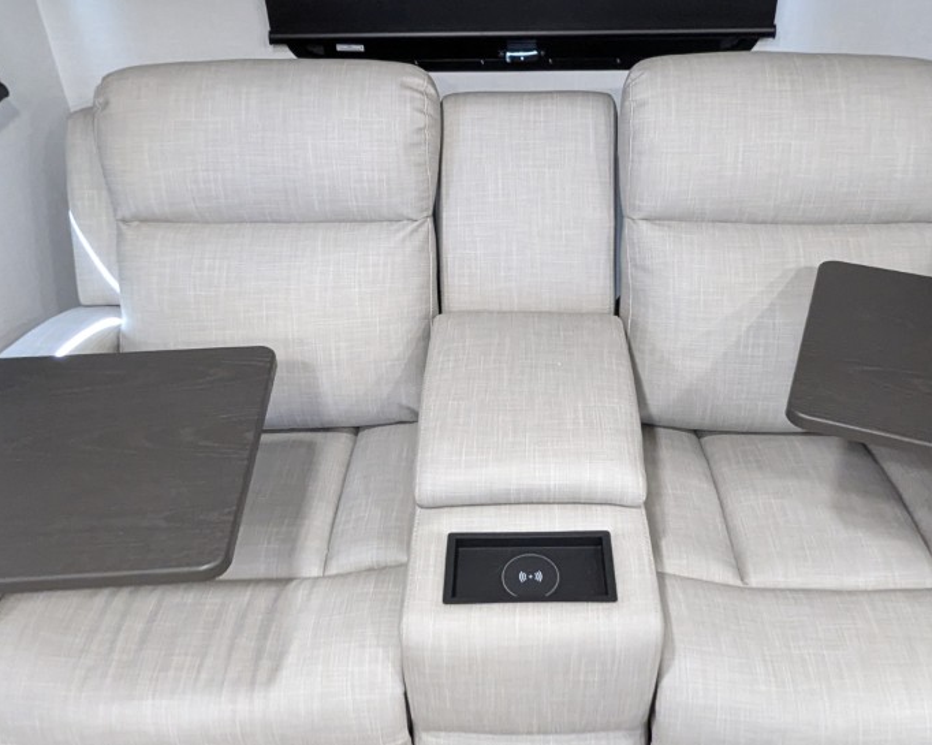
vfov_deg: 45.6
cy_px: 313
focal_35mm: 32
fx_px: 882
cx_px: 510
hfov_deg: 55.6
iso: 497
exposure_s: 1/41
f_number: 2.2
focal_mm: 2.35
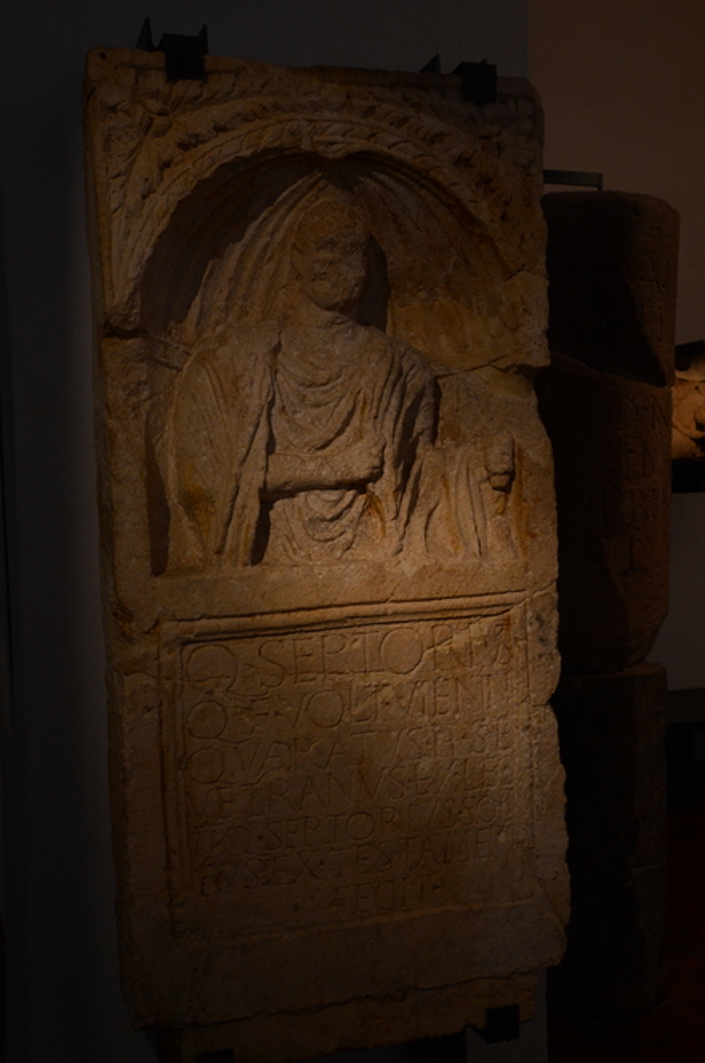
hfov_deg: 39.8
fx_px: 973
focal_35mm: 33
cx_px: 352
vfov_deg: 57.3
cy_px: 532
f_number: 5.6
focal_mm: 22
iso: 1250
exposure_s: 1/125
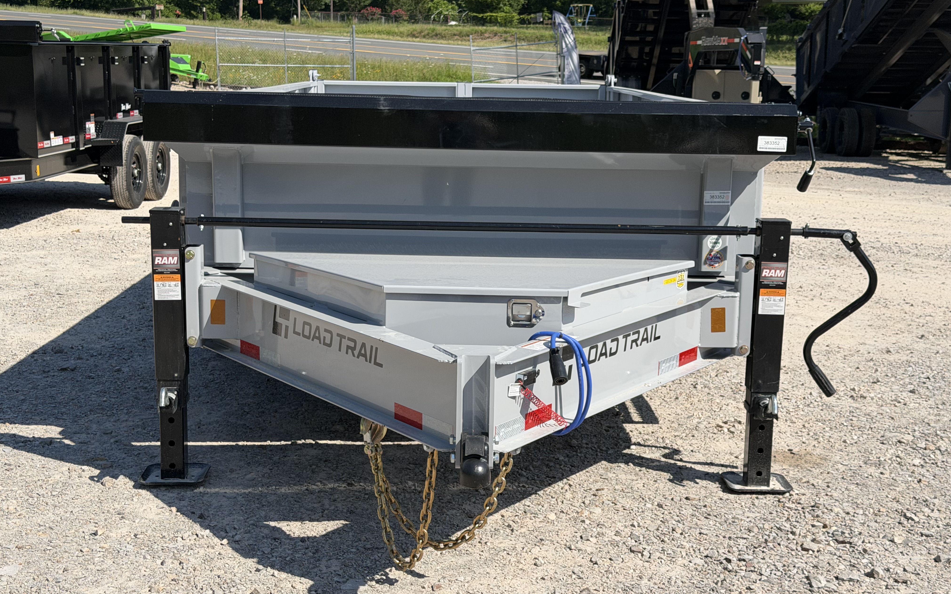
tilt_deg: -11.1
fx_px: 1322
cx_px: 475
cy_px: 315
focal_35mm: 51
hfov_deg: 39.6
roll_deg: -0.2
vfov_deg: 25.3
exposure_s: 1/6024
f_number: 1.78
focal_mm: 6.76
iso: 64
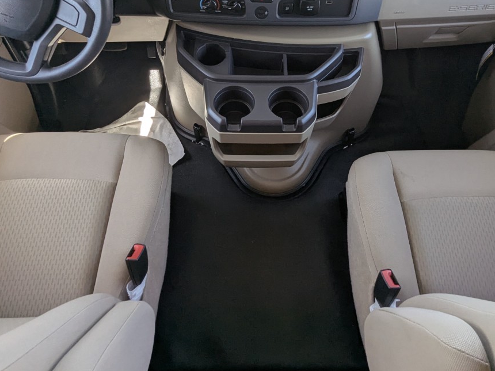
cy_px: 113
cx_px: 261
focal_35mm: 26
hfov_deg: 67.3
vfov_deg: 51.7
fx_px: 372
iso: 52
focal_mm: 2.35
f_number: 2.2
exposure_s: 1/163
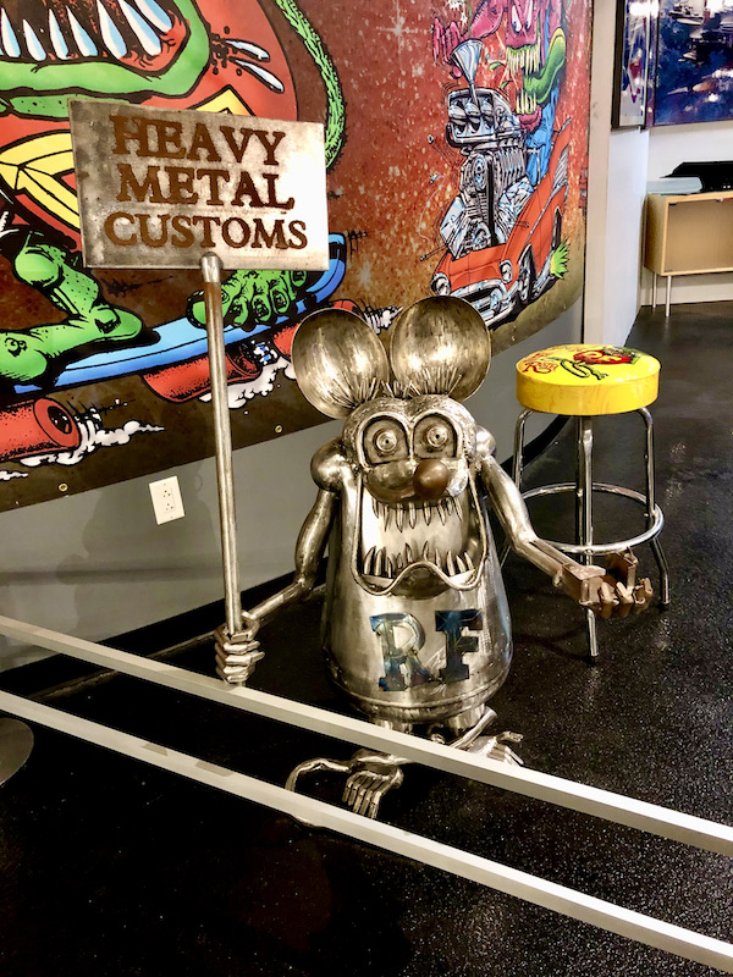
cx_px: 366
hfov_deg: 49.7
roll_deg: +4.4
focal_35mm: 28
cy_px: 488
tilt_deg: -22.2
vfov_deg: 63.4
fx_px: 791
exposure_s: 1/5
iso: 100
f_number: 1.8
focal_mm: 4
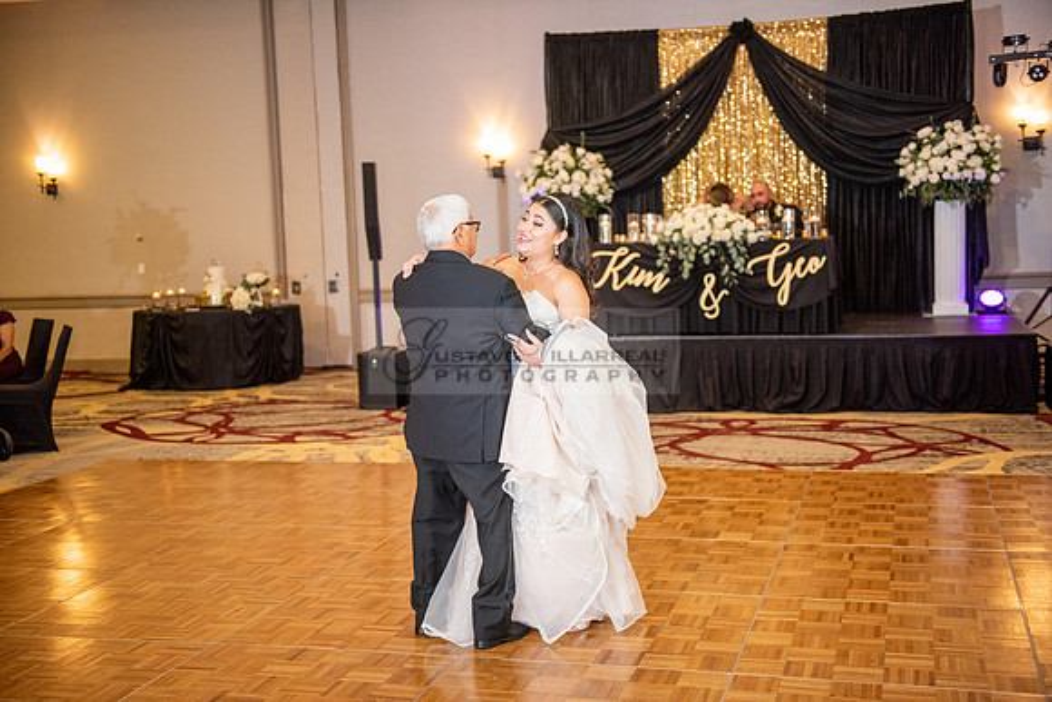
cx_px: 526
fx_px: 1403
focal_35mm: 48
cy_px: 351
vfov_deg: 28.1
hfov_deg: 41.1
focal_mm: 48
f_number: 2.8
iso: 1600
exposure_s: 1/160
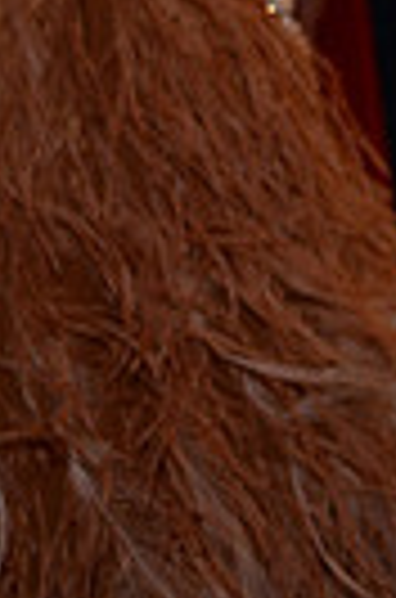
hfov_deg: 4.4
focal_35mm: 306
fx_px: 5075
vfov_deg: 6.6
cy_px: -580
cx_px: -254
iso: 1250
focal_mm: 70
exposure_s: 1/250
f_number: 2.8
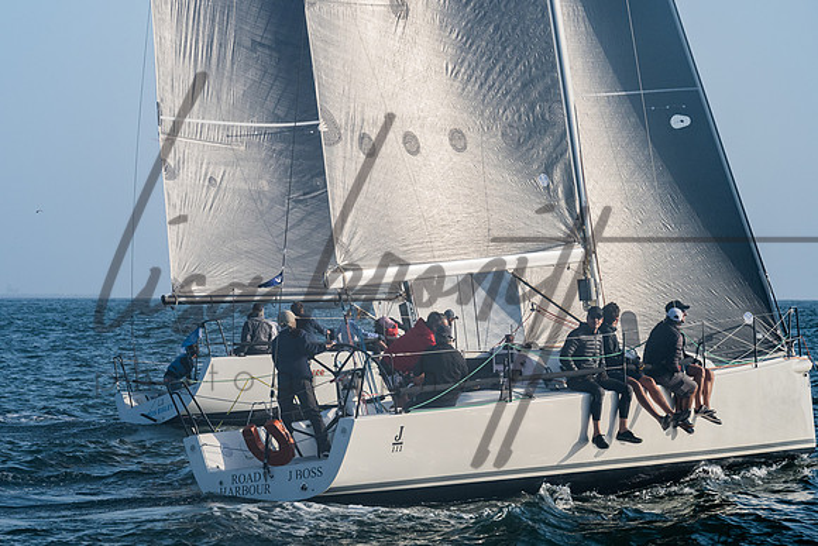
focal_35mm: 141
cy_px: 210
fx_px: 3201
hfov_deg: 14.5
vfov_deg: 9.7
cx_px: 300
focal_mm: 110
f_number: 8
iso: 400
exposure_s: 1/1000
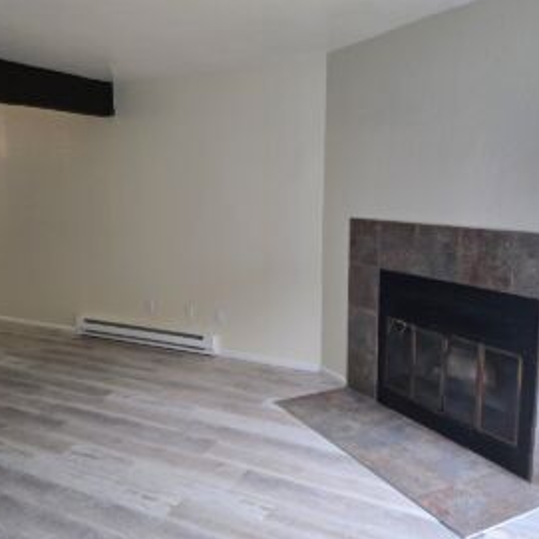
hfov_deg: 53.6
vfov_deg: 54.0
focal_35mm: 30
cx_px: 215
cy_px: 265
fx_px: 528
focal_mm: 5.4
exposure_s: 1/120
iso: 100
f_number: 1.8
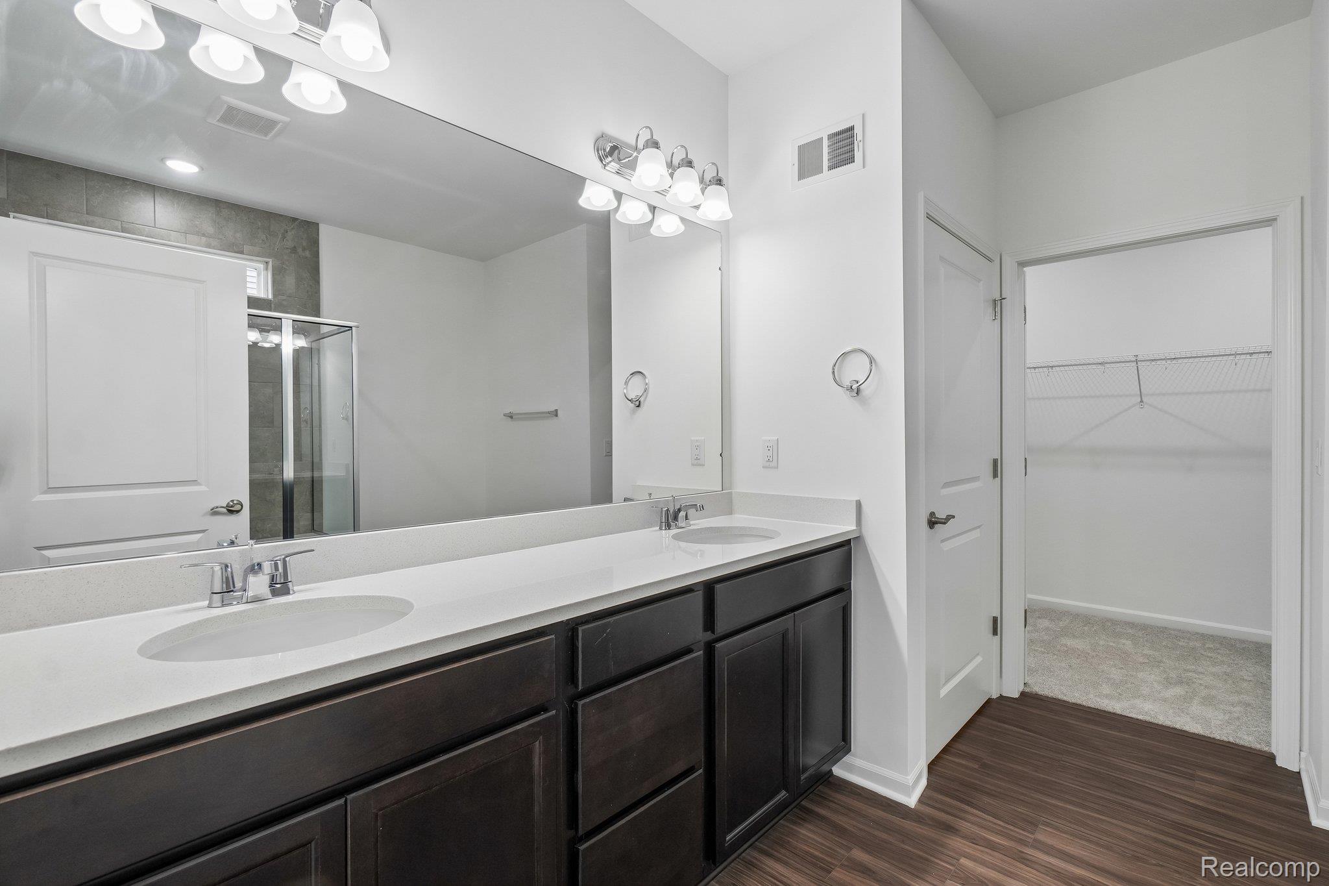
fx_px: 609
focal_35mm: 16
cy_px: 443
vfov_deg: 72.0
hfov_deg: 95.0
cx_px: 664
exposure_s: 1/10
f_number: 8
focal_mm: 11
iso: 400
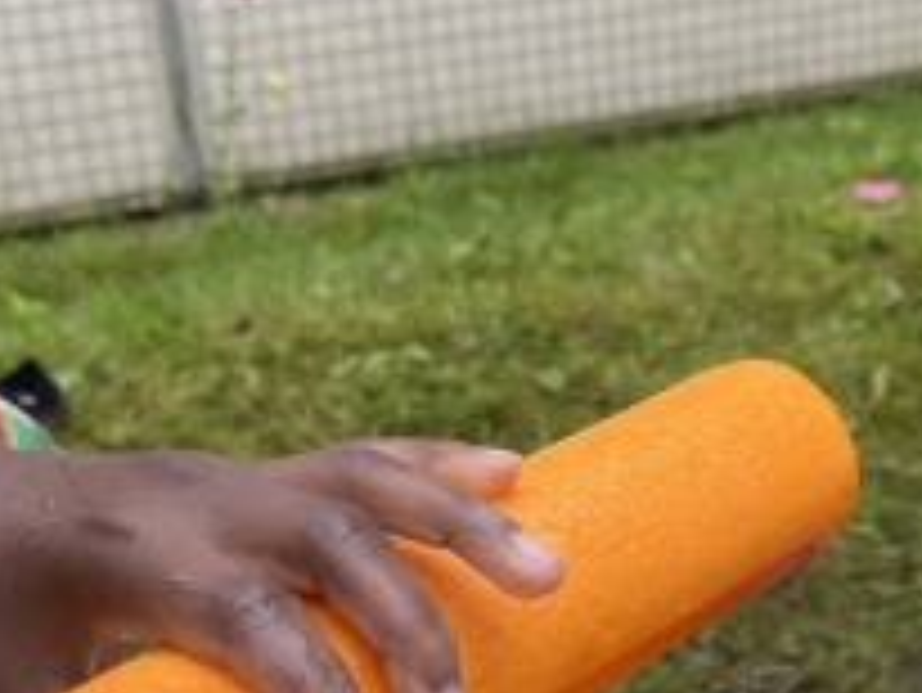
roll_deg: +2.8
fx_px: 2159
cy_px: 702
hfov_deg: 23.7
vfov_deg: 17.8
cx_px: 738
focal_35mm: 81
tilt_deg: -25.5
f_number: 1.6
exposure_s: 1/574
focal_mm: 5.1
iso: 50
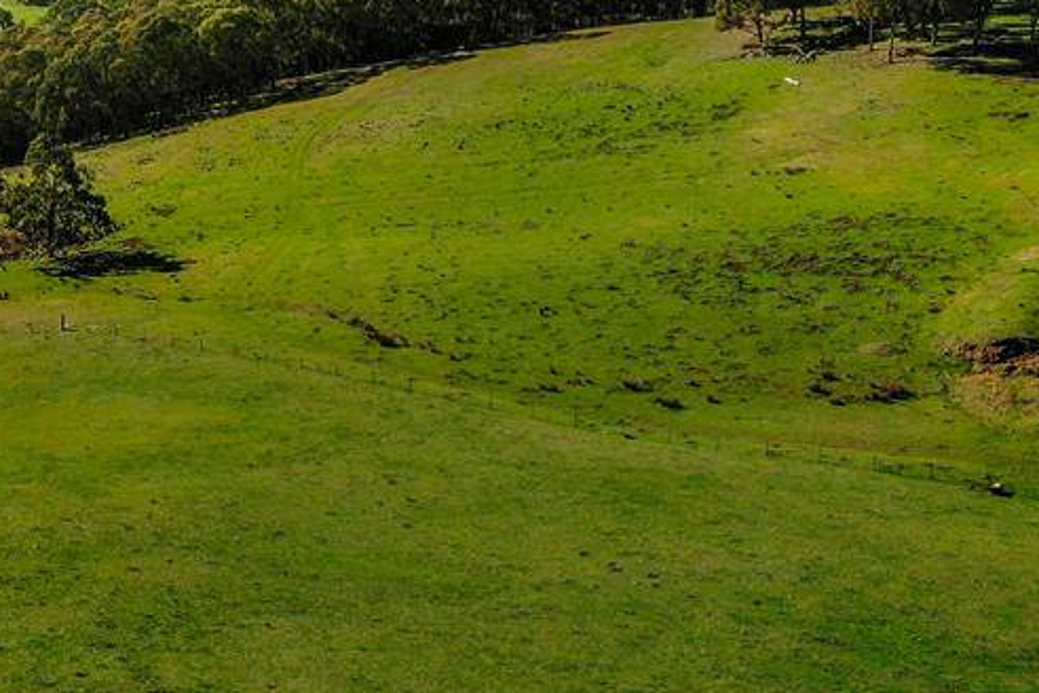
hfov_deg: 36.0
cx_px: 110
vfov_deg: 25.9
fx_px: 1501
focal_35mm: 52
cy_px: 273
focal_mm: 4.5
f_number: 2.8
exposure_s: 1/680
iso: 100
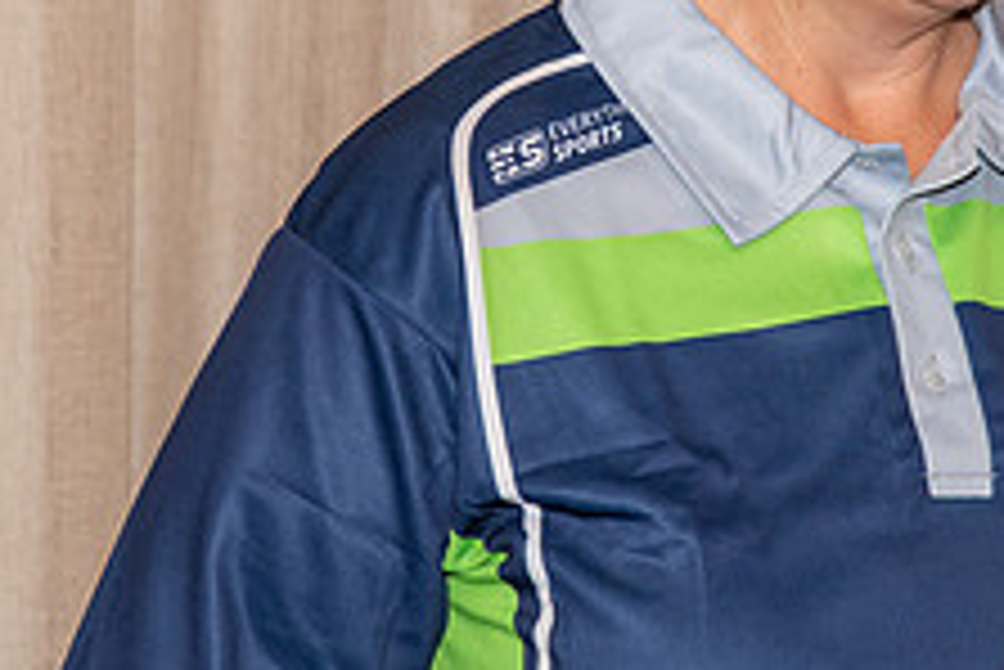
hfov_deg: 5.8
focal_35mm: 354
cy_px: 66
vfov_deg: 3.9
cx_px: 645
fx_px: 9879
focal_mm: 120
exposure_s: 1/60
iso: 800
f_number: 5.6
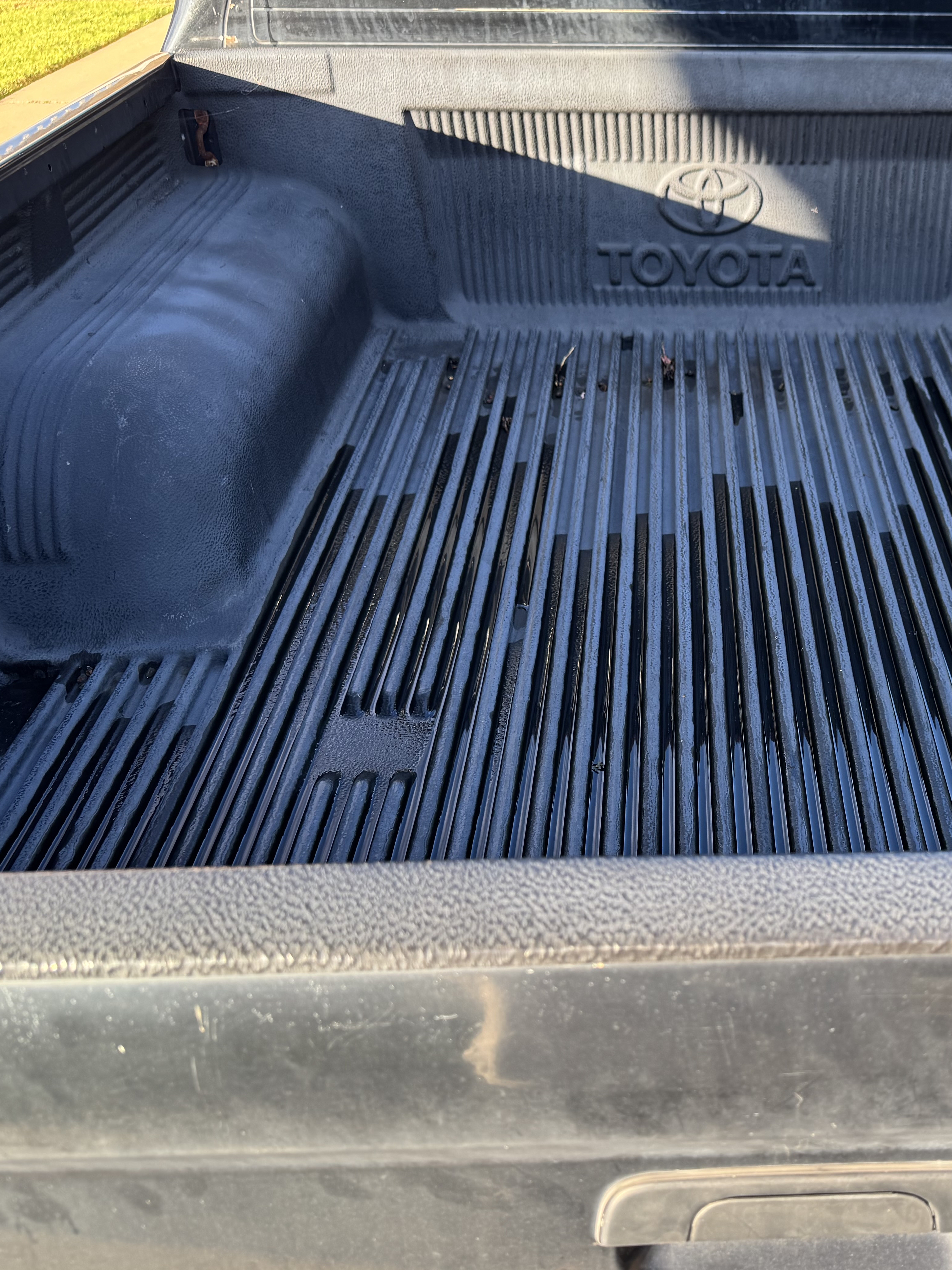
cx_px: 738
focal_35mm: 33
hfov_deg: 41.4
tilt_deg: -35.9
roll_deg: -1.1
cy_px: 649
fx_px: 1210
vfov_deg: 55.3
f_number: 1.78
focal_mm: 6.76
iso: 64
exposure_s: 1/179
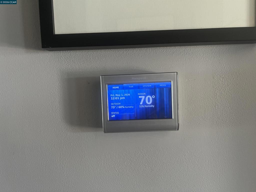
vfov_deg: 53.1
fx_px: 192
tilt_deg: -3.4
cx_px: 128
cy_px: 96
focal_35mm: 26
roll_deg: +2.5
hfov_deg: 67.3
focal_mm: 5.7
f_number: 1.5
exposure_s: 1/60
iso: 320
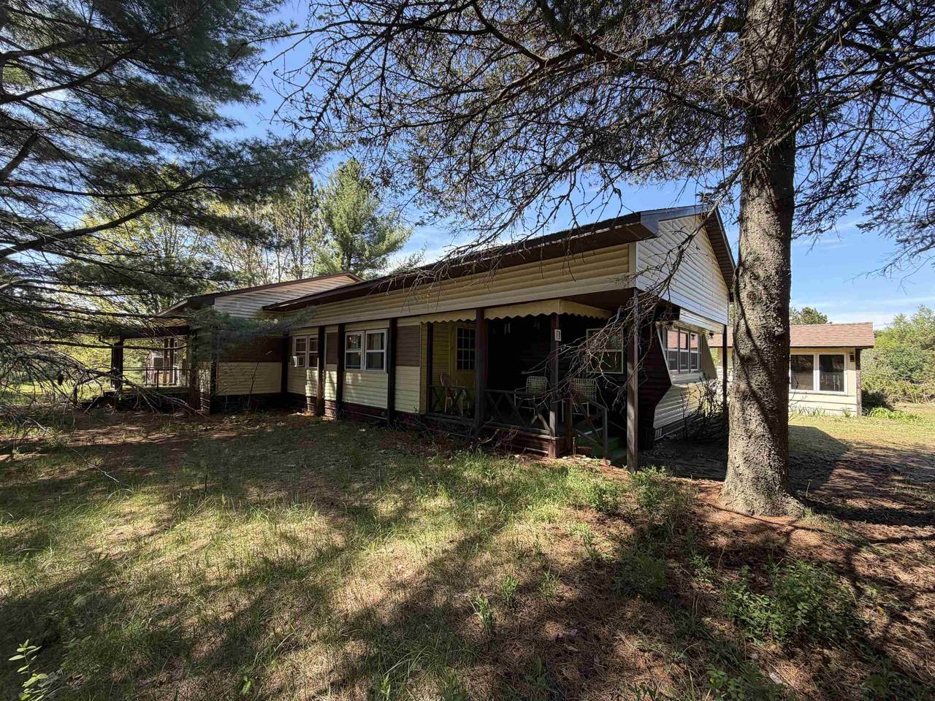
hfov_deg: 102.1
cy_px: 350
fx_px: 378
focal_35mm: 14
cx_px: 468
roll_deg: -0.4
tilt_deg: +1.1
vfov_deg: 85.7
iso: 40
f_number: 2.2
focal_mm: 2.22
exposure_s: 1/235
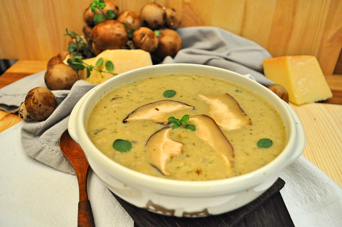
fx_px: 313
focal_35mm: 33
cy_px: 114
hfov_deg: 57.3
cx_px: 171
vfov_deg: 39.9
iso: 1000
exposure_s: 1/60
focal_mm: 22
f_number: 4
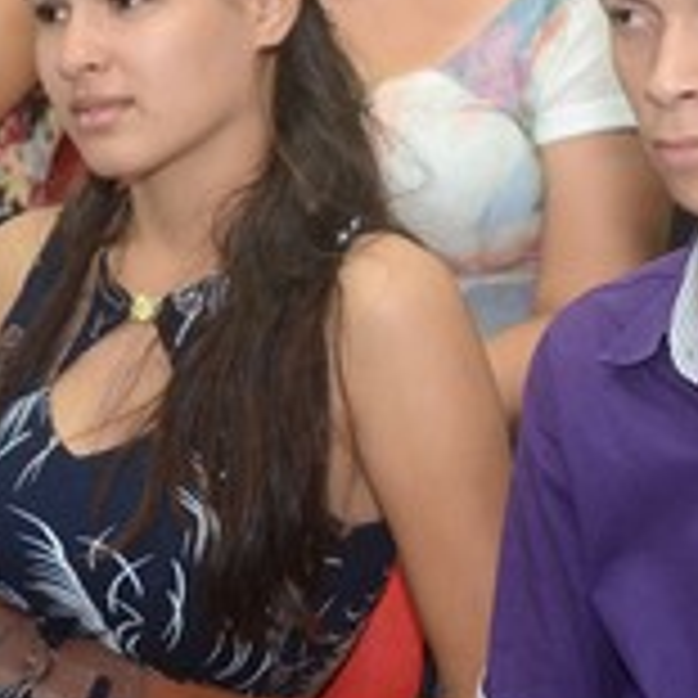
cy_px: 207
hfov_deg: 10.7
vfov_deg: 10.7
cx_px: 428
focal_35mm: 163
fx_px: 3719
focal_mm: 44
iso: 1600
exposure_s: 1/80
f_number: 4.5
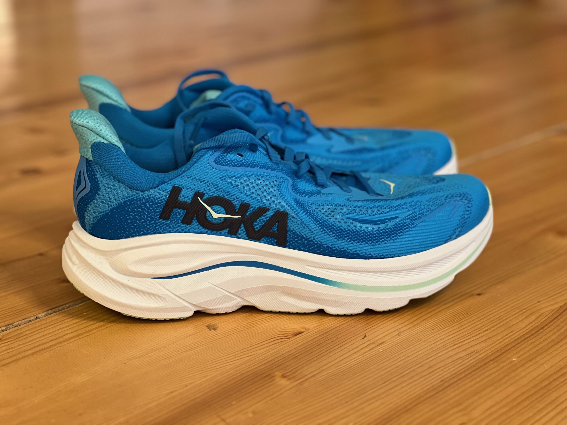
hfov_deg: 25.3
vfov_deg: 19.1
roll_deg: -0.6
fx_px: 1261
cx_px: 284
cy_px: 212
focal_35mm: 77
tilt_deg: -19.0
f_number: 2.8
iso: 125
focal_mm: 9
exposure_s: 1/33
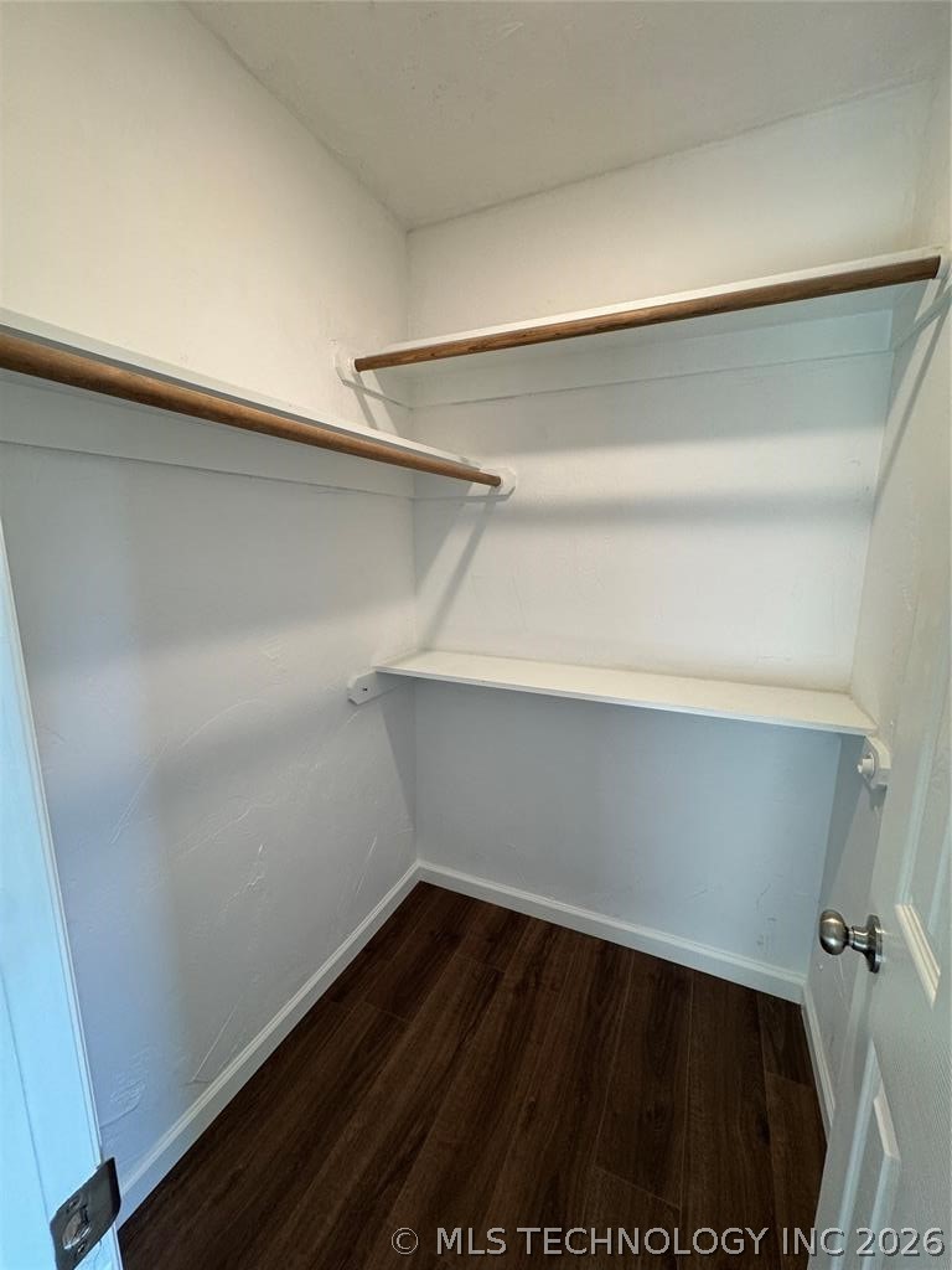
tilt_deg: -10.3
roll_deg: +0.9
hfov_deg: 85.7
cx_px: 476
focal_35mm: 14
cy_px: 635
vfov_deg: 102.1
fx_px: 513
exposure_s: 1/120
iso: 160
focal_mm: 2.22
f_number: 2.2
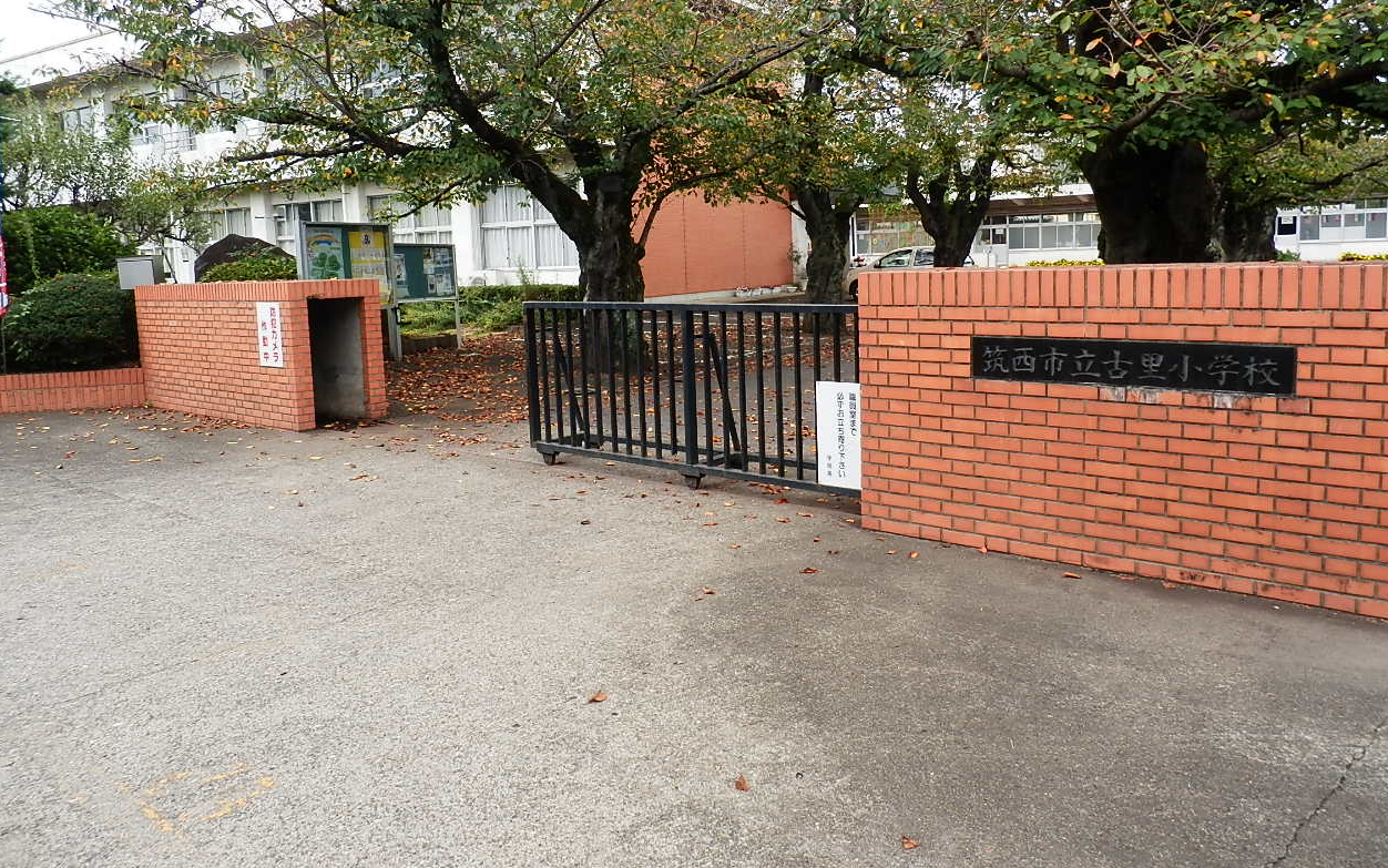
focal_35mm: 26
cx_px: 707
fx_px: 984
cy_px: 346
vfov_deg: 47.3
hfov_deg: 70.4
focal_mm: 4.2
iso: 80
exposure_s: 1/250
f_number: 3
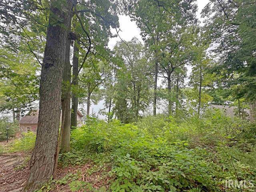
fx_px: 104
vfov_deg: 85.7
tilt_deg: -2.4
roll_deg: -2.2
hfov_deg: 102.1
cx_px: 128
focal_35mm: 14
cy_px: 96
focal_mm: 2.22
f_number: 2.2
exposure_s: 1/226
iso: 40
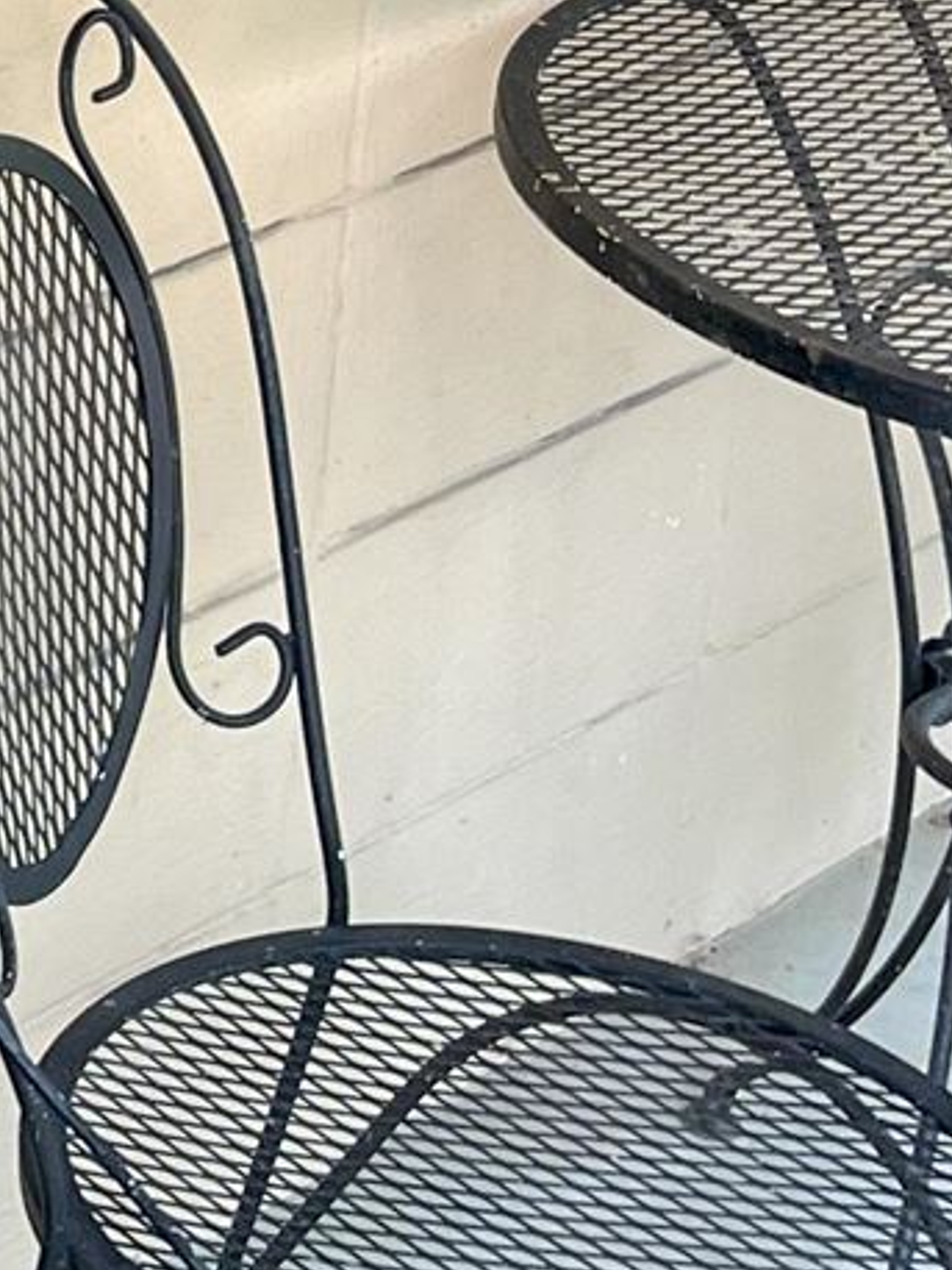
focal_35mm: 131
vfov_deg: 14.5
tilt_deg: -16.6
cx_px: -1291
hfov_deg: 10.0
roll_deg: -0.7
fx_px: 4801
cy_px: -314
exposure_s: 1/122
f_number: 1.6
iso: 50
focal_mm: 5.1
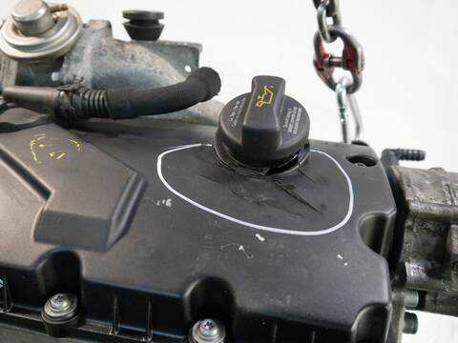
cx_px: 229
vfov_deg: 49.7
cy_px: 172
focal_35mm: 28
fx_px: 370
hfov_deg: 63.4
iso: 2500
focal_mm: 14
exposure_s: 1/125
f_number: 3.5
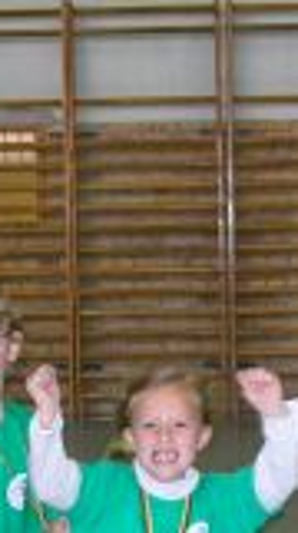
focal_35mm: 114
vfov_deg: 18.6
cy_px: 434
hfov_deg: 10.6
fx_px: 1609
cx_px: 132
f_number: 3.1
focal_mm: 7.6
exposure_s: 1/160
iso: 200
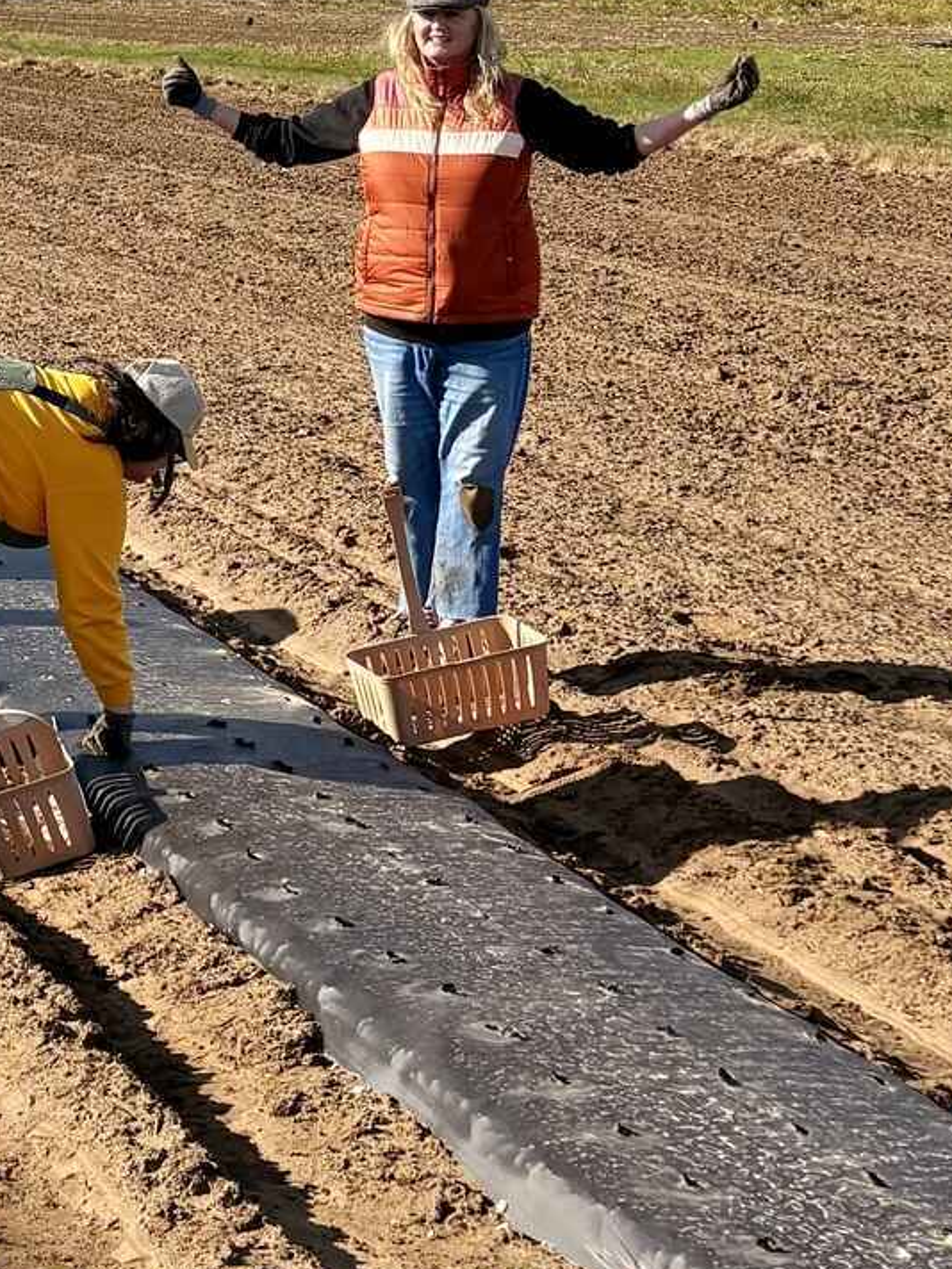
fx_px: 3154
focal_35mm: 86
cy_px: 143
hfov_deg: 15.5
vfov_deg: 22.3
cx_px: -586
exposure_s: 1/3623
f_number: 1.6
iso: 50
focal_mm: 5.96
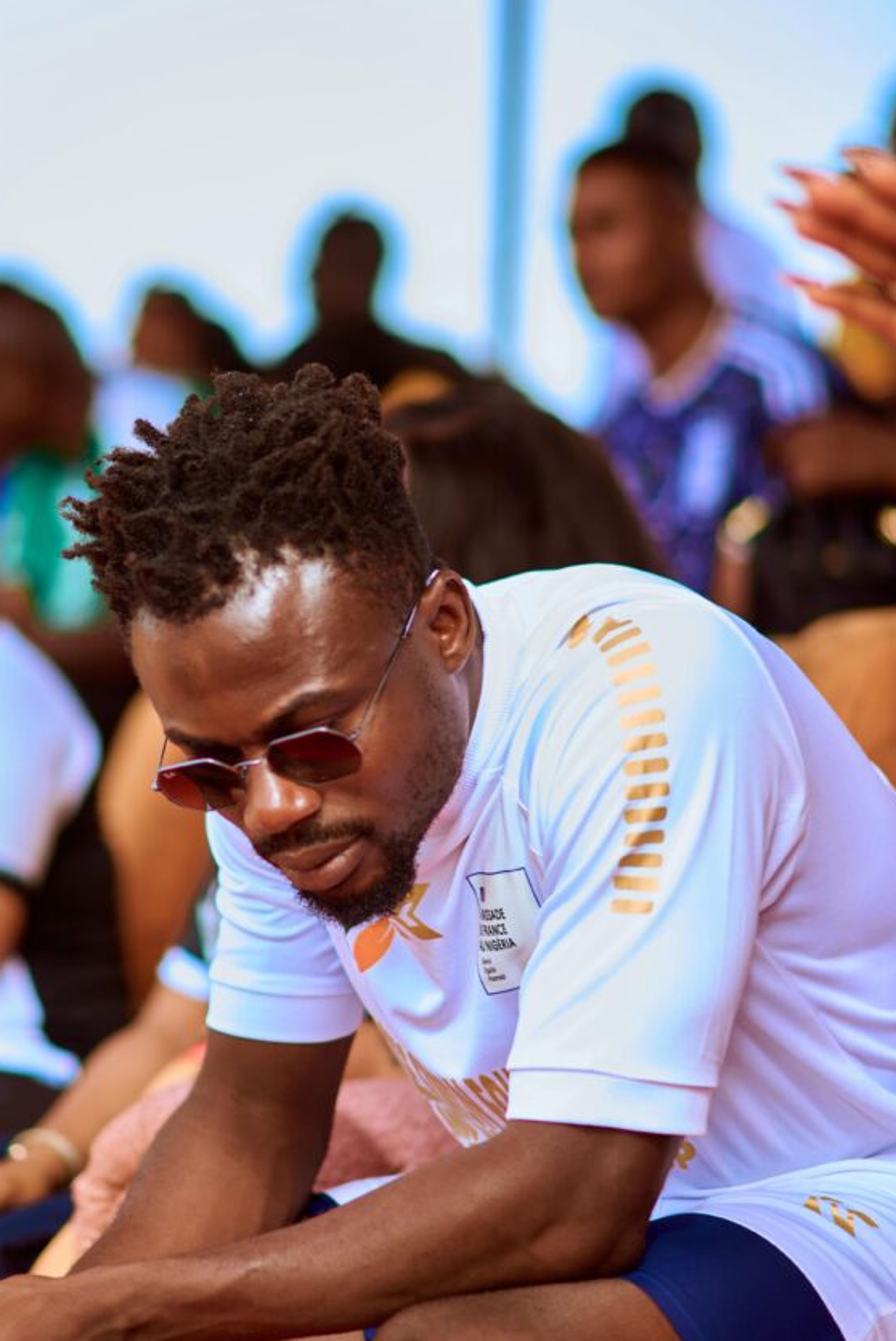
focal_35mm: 117
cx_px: 312
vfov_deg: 17.5
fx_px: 4360
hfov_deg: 11.7
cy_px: 700
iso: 79
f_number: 1.8
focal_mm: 85
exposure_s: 1/640
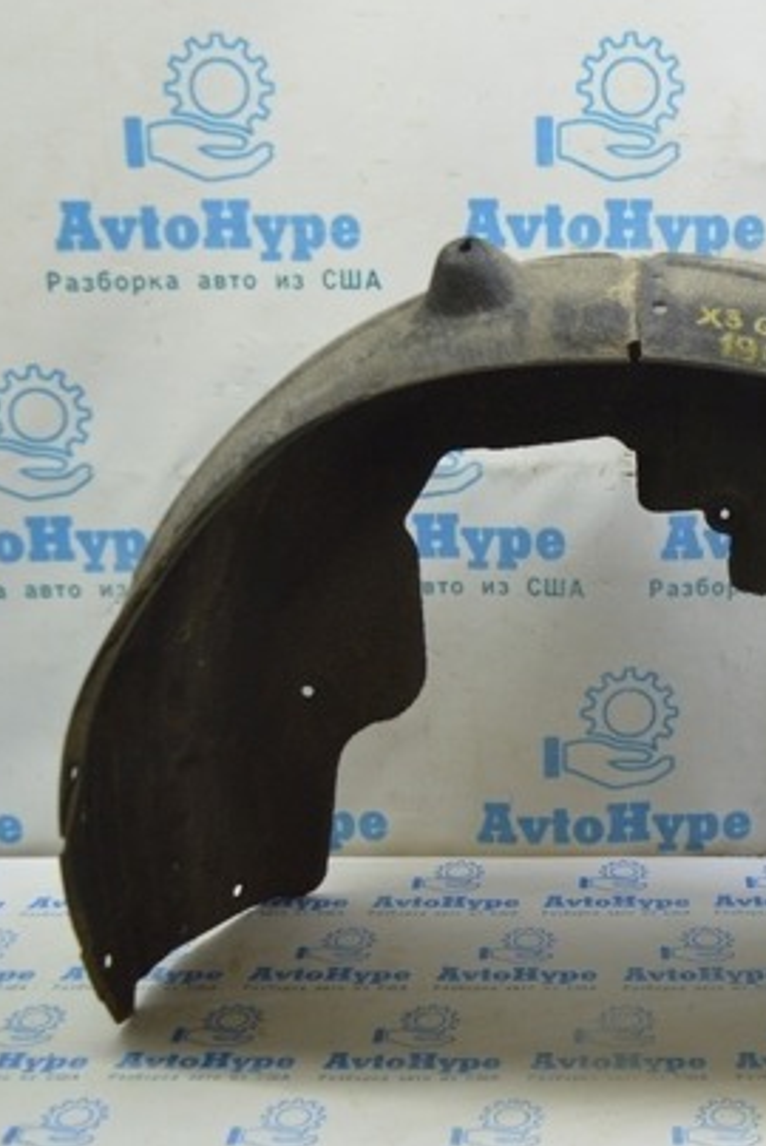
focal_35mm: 50
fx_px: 1586
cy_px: 549
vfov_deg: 39.7
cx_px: 621
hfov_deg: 26.6
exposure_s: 1/40
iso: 400
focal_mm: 21
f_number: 3.8
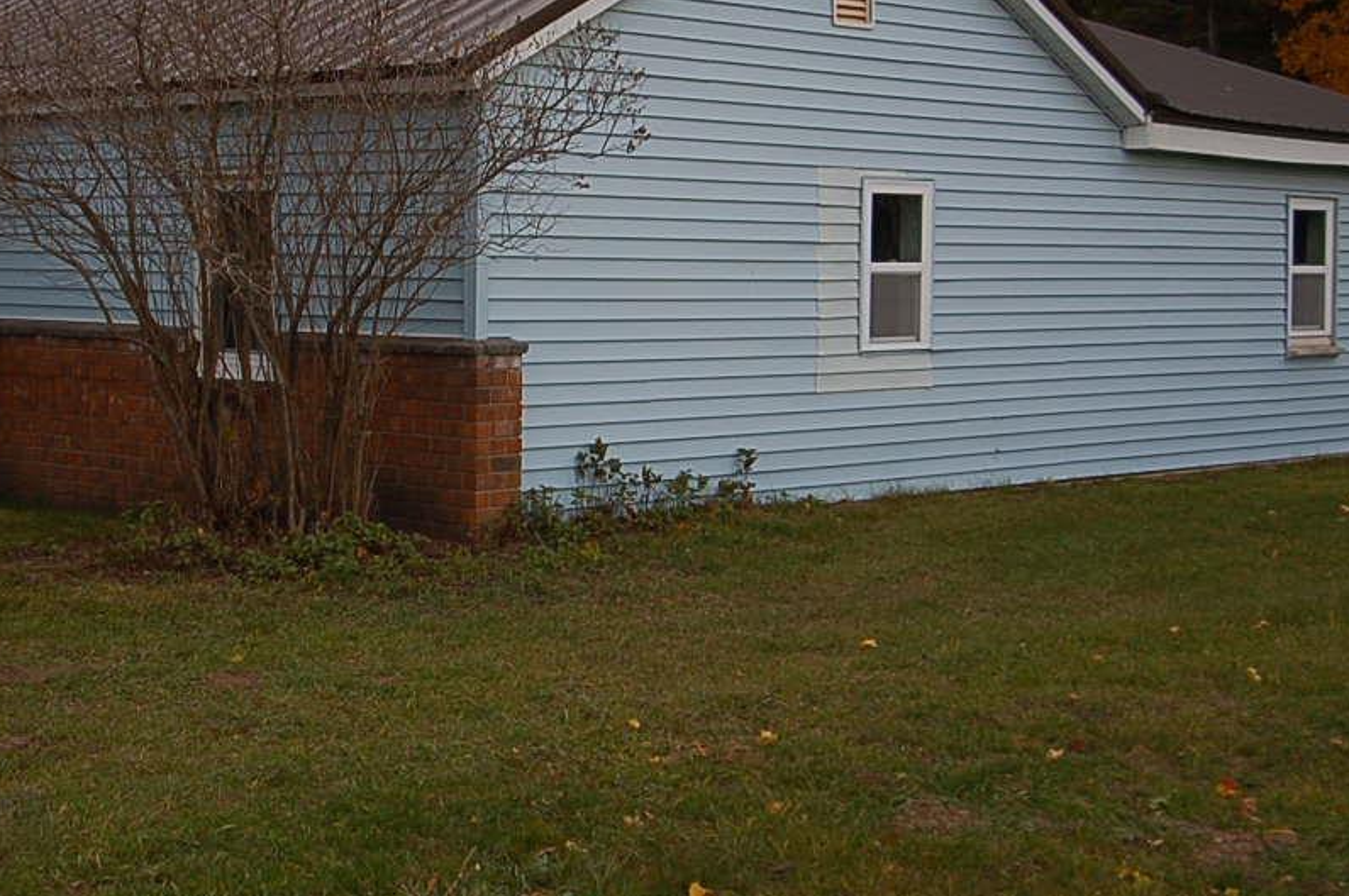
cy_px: 346
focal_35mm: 68
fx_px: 2545
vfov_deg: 19.9
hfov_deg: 29.6
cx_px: 515
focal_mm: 24
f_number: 4
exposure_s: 1/250
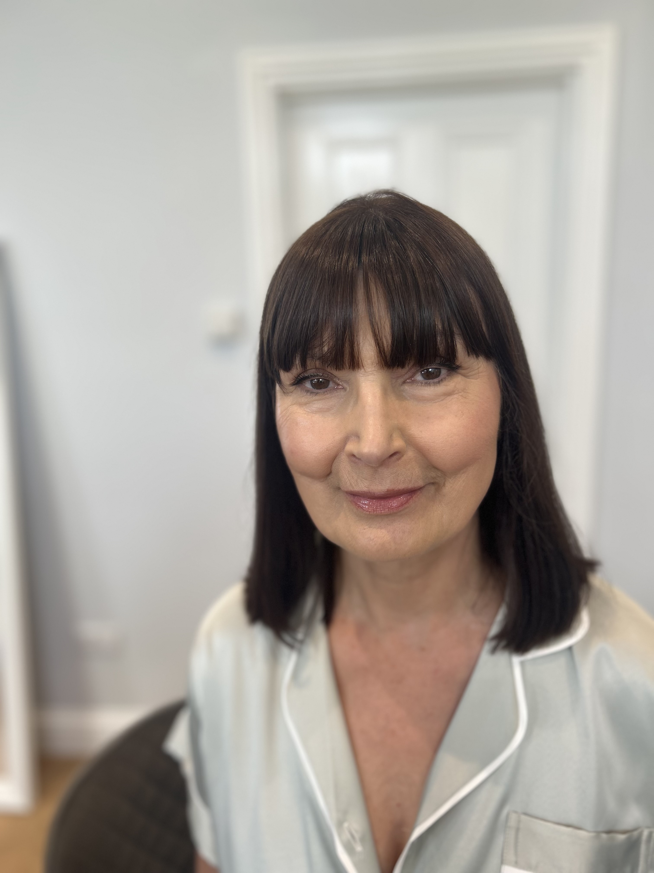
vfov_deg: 67.3
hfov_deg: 53.1
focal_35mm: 26
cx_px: 327
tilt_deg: -14.2
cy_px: 436
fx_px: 655
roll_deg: +2.1
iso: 64
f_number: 1.5
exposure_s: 1/100
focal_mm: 5.7
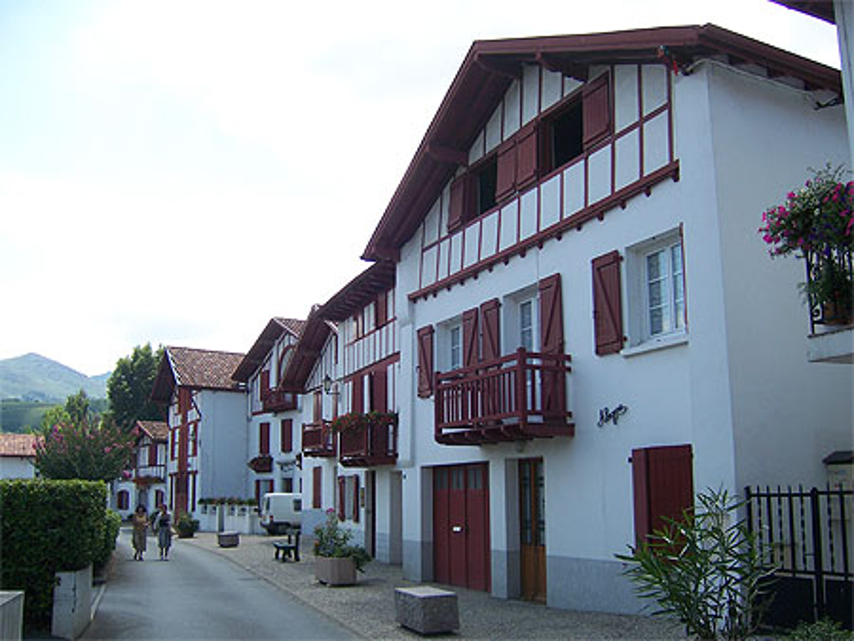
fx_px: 889
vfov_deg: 39.7
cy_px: 320
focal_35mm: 36
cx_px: 427
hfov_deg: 51.3
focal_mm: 6
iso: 80
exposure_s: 1/800
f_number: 2.8
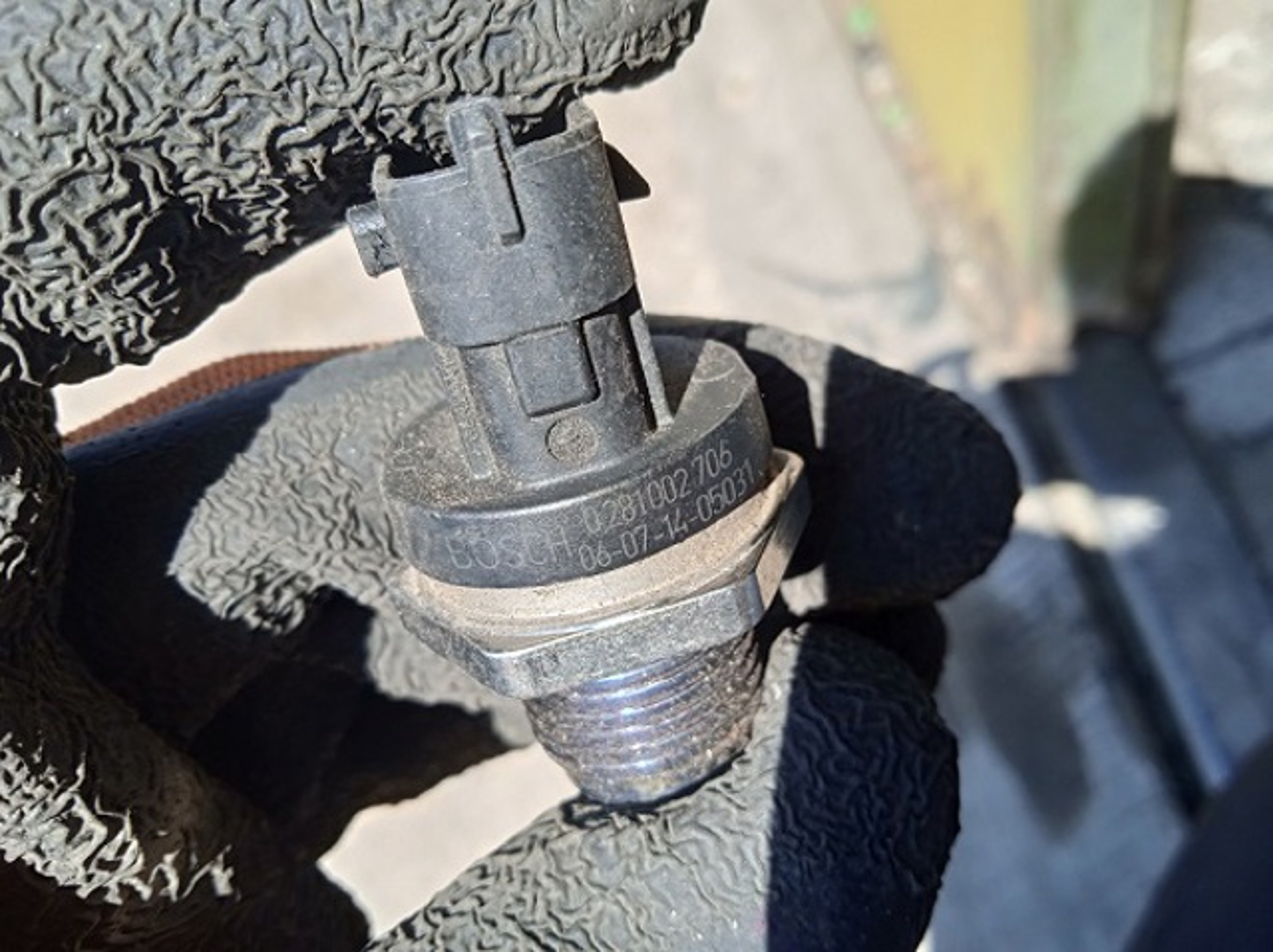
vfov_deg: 49.7
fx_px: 1029
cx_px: 636
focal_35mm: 28
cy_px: 476
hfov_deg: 63.5
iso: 113
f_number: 2.2
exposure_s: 1/341
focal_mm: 3.43
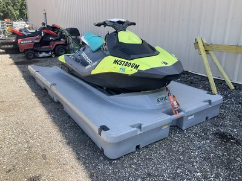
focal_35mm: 29
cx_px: 121
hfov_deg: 61.7
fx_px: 203
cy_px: 90
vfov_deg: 48.2
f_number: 1.8
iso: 25
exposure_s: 1/500
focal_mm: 3
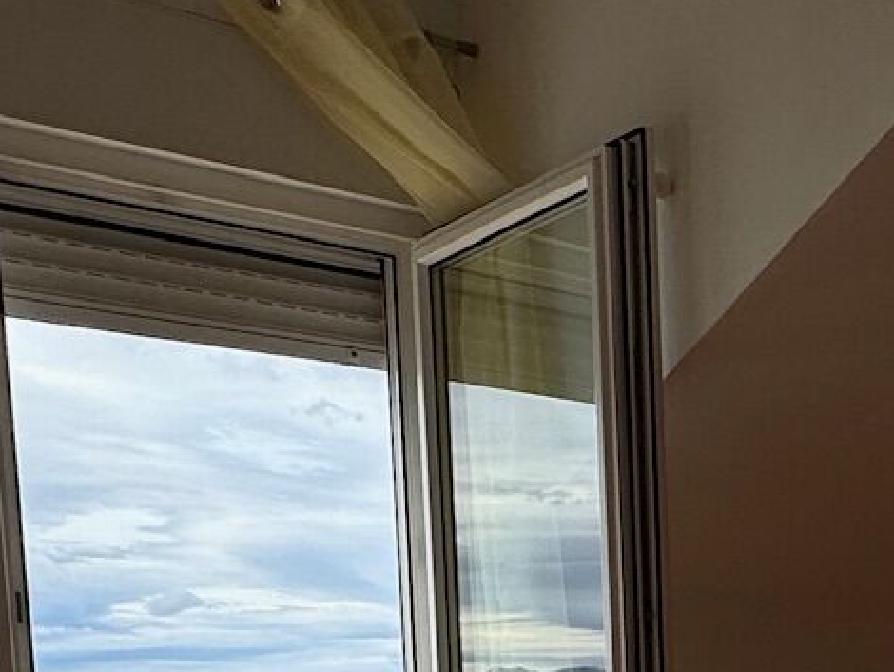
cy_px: 904
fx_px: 1576
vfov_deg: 21.4
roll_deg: +0.1
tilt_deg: -7.4
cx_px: 957
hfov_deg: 29.0
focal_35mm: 61
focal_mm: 2.22
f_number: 2.2
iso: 50
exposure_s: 1/1927
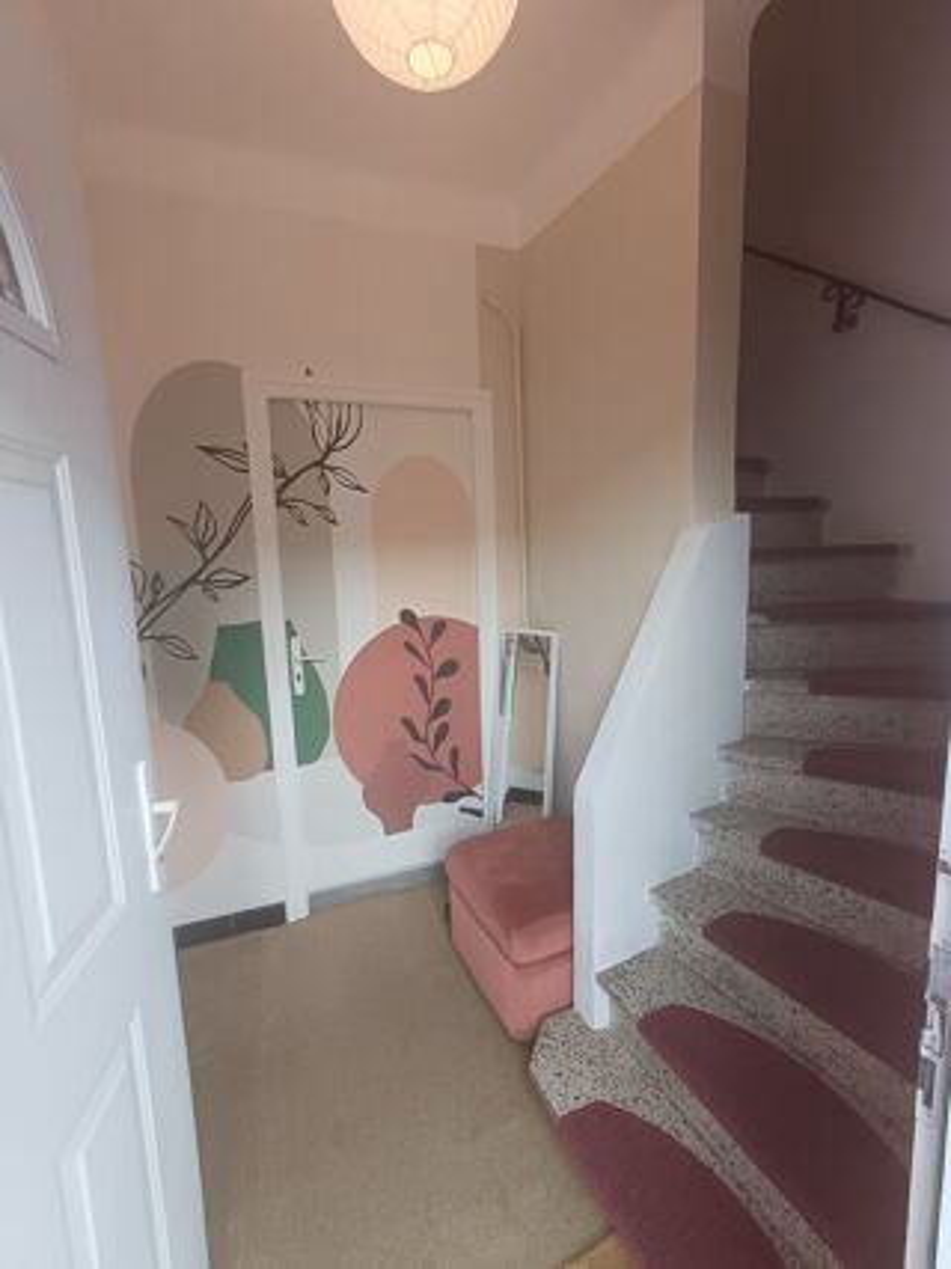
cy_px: 634
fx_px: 586
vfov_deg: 94.5
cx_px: 476
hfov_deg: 78.1
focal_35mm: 16
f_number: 2.2
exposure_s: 1/50
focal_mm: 1.64
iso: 50
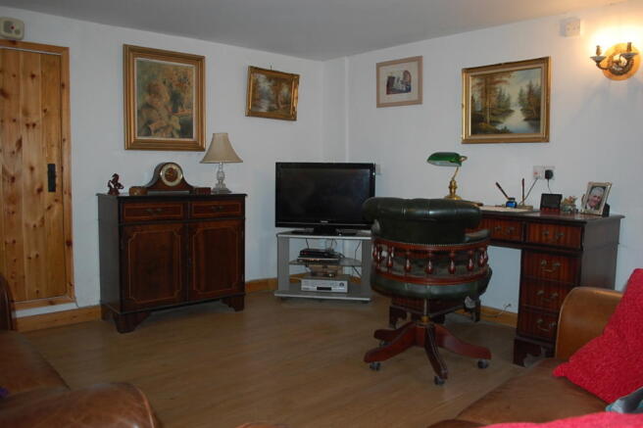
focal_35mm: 27
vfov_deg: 47.9
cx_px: 322
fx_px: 482
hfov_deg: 67.4
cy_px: 214
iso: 400
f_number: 3.5
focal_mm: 18
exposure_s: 1/60
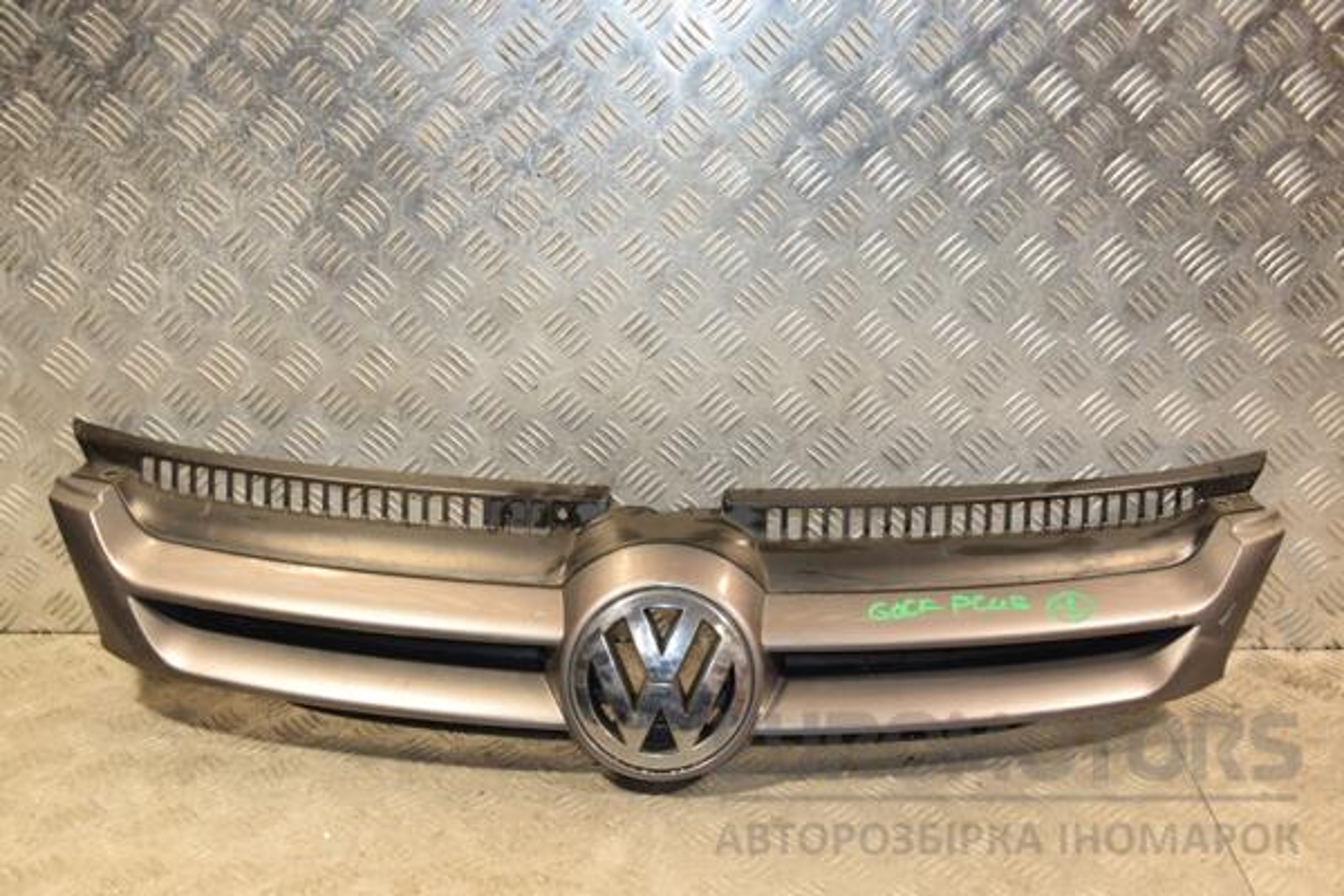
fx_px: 1568
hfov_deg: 46.4
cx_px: 672
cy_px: 448
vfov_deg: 31.9
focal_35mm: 42
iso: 800
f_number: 5
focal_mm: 28
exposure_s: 1/200
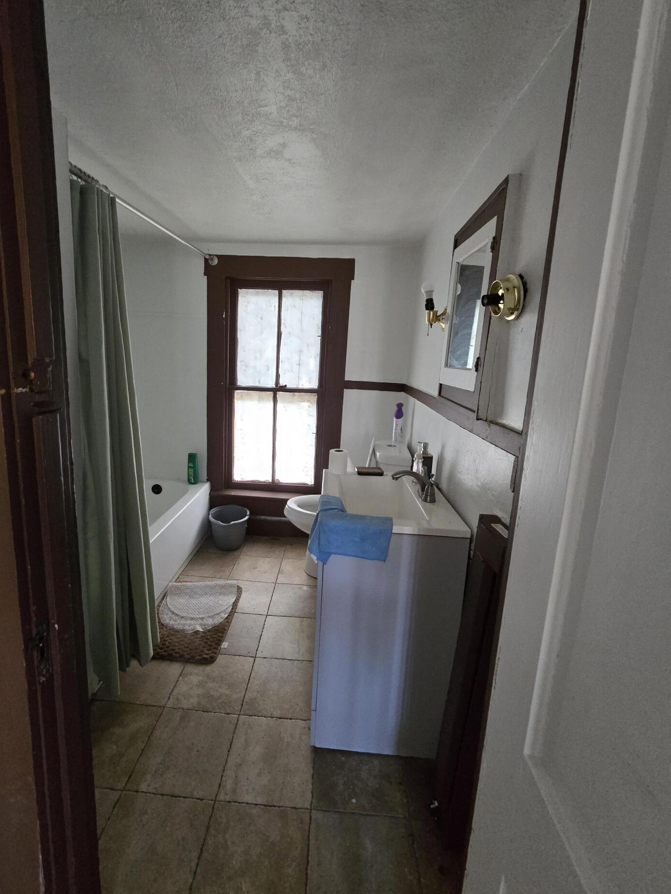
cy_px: 422
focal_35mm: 14
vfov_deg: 102.0
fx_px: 362
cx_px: 313
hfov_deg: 85.6
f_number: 2.2
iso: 800
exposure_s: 1/60
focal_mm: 2.2
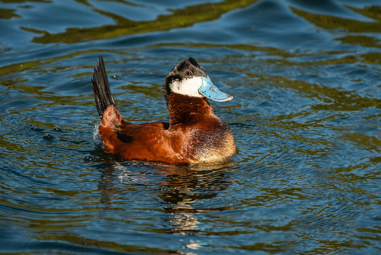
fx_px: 9929
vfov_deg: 1.5
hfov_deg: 2.2
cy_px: 128
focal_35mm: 938
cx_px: 238
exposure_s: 1/1250
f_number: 5.6
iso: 200
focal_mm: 500
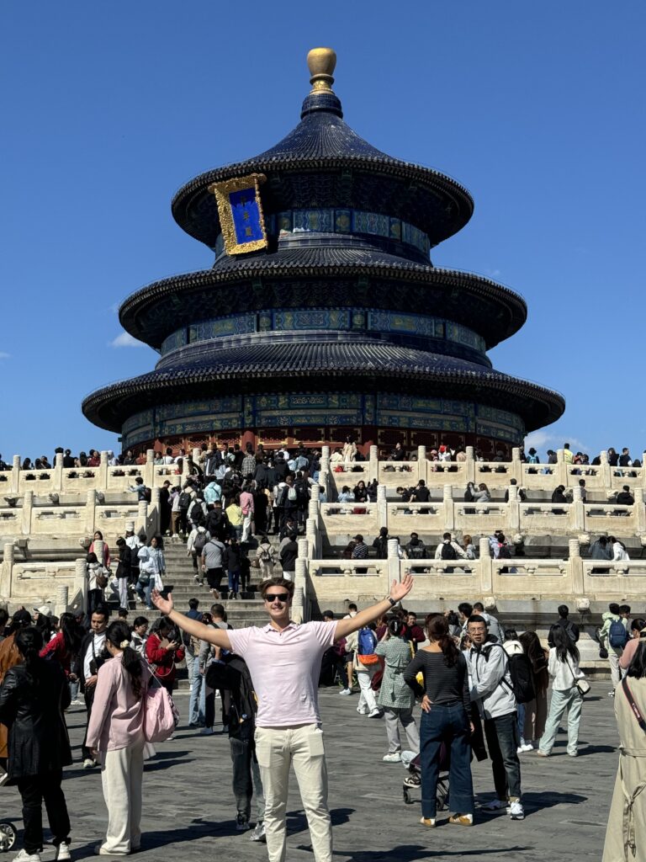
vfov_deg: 39.7
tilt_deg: +8.5
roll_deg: +0.5
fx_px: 1194
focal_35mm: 48
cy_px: 431
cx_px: 323
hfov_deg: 30.3
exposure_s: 1/6410
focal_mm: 6.76
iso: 64
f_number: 1.78
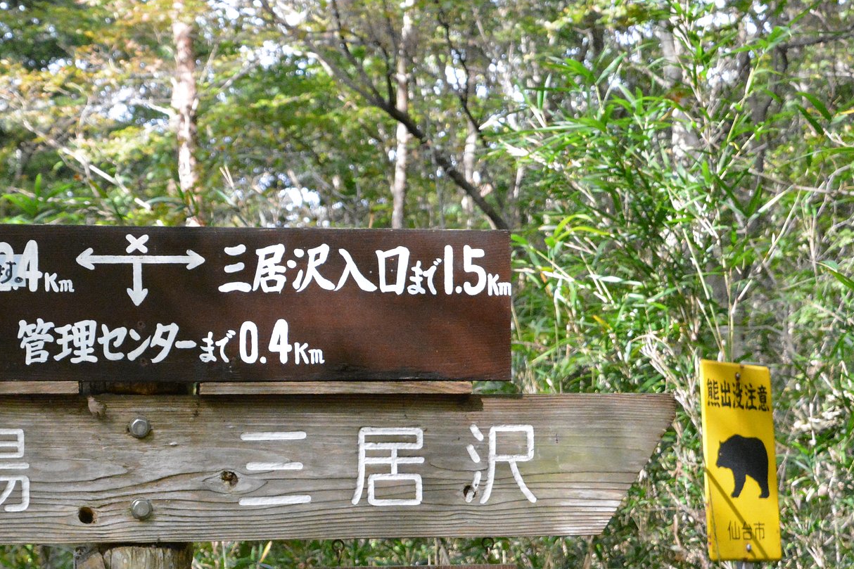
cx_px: 259
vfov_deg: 16.7
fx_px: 1921
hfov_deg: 24.9
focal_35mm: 81
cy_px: 464
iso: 6400
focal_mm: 32
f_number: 8
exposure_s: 1/1000
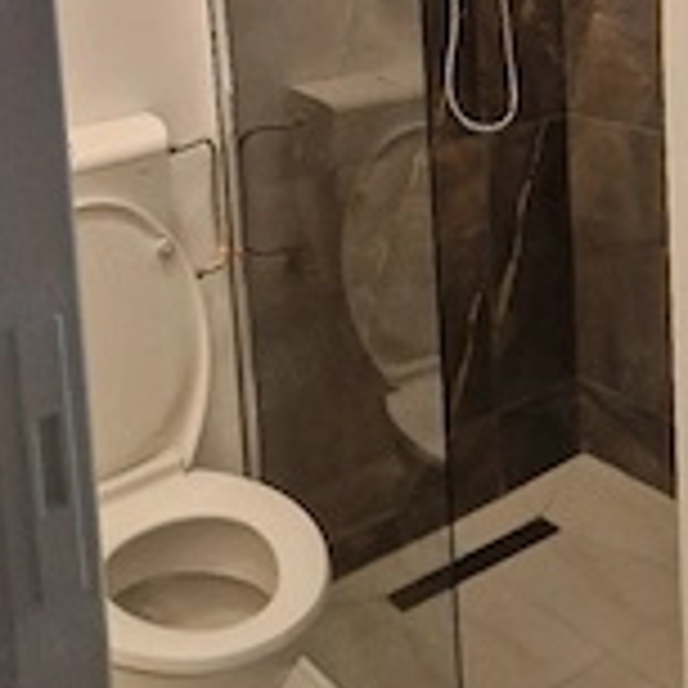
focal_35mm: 53
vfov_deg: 30.4
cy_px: 31
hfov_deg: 32.0
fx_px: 1192
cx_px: 441
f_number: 1.8
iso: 500
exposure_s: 1/100
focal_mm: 5.4
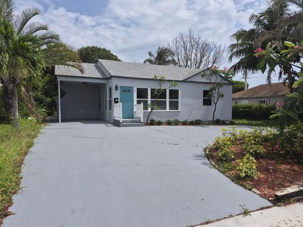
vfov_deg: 58.9
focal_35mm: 23
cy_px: 114
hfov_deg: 73.9
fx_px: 201
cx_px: 152
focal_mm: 5.4
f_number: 1.8
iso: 25
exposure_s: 1/3400
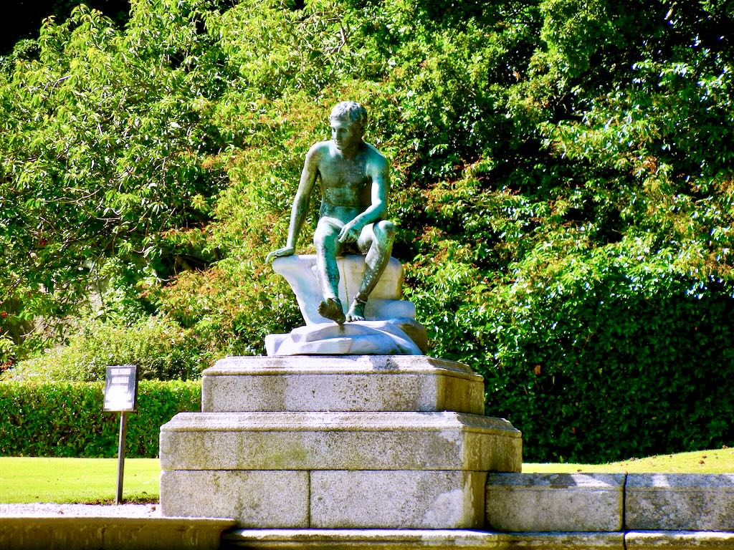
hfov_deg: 9.9
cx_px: 367
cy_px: 275
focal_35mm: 200
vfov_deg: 7.4
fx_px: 4241
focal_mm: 36
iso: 160
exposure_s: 1/317
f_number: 4.7
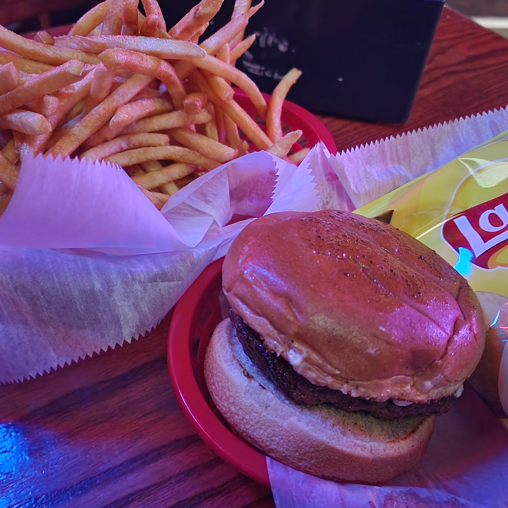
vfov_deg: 54.0
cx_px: 252
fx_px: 498
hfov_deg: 54.0
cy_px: 272
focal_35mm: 30
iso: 1000
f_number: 1.8
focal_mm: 6.4
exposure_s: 1/10
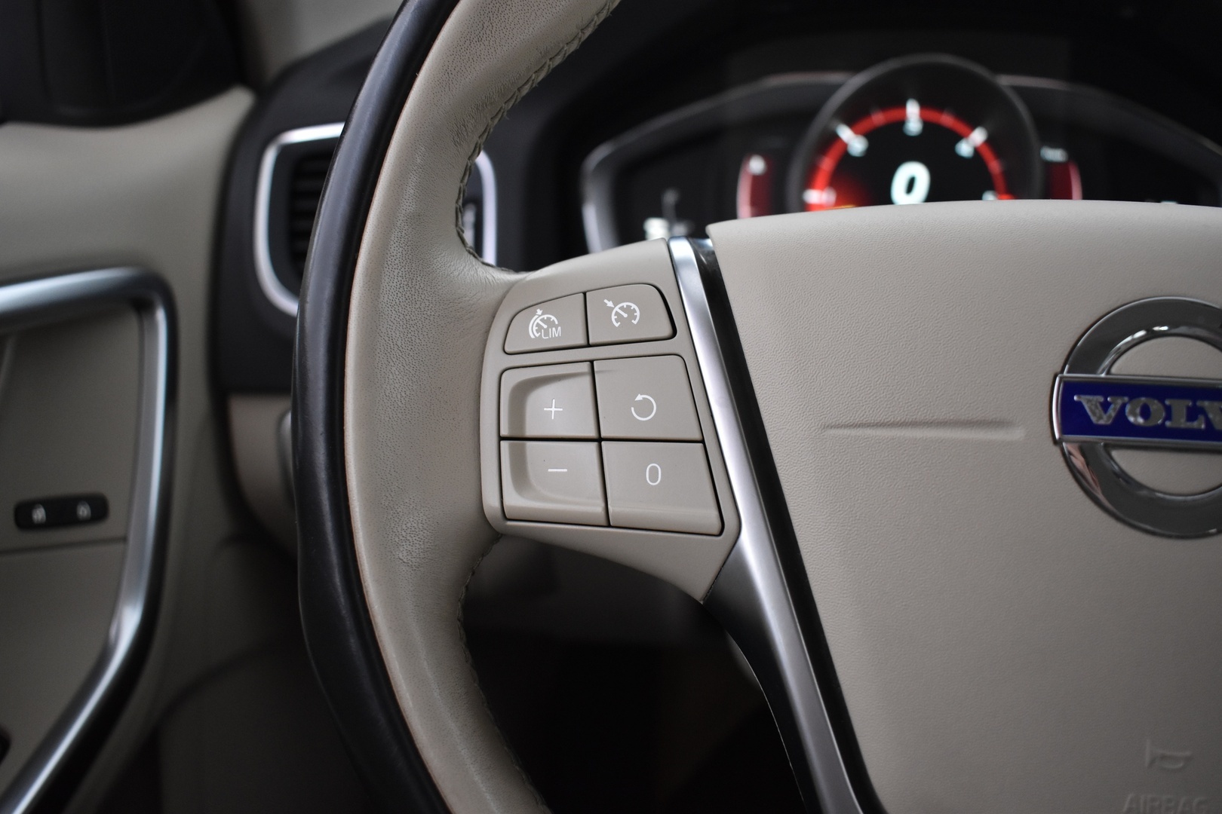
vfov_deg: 40.0
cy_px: 407
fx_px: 1120
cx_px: 611
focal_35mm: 33
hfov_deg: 57.2
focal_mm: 22
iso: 1600
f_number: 3.8
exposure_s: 1/30
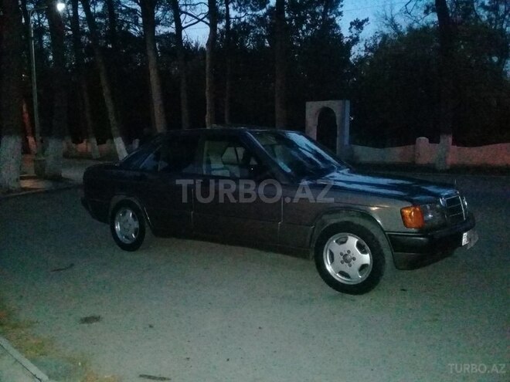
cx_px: 255
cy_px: 191
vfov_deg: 45.4
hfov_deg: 58.4
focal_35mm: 31
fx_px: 457
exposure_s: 1/15
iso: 2000
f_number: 2.2
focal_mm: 3.3
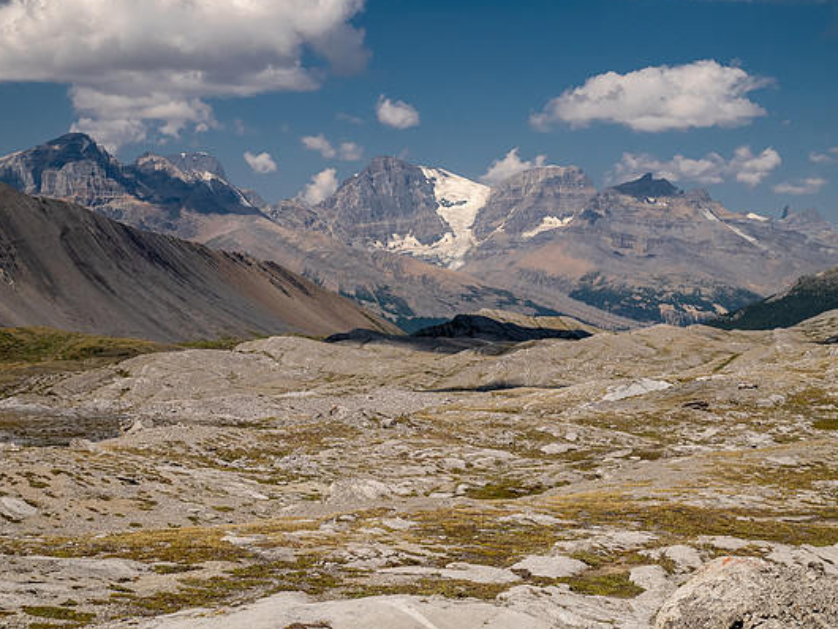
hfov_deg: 27.8
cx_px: 386
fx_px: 1695
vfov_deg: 21.0
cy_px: 312
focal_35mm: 70
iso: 200
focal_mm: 32
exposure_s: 1/400
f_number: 8
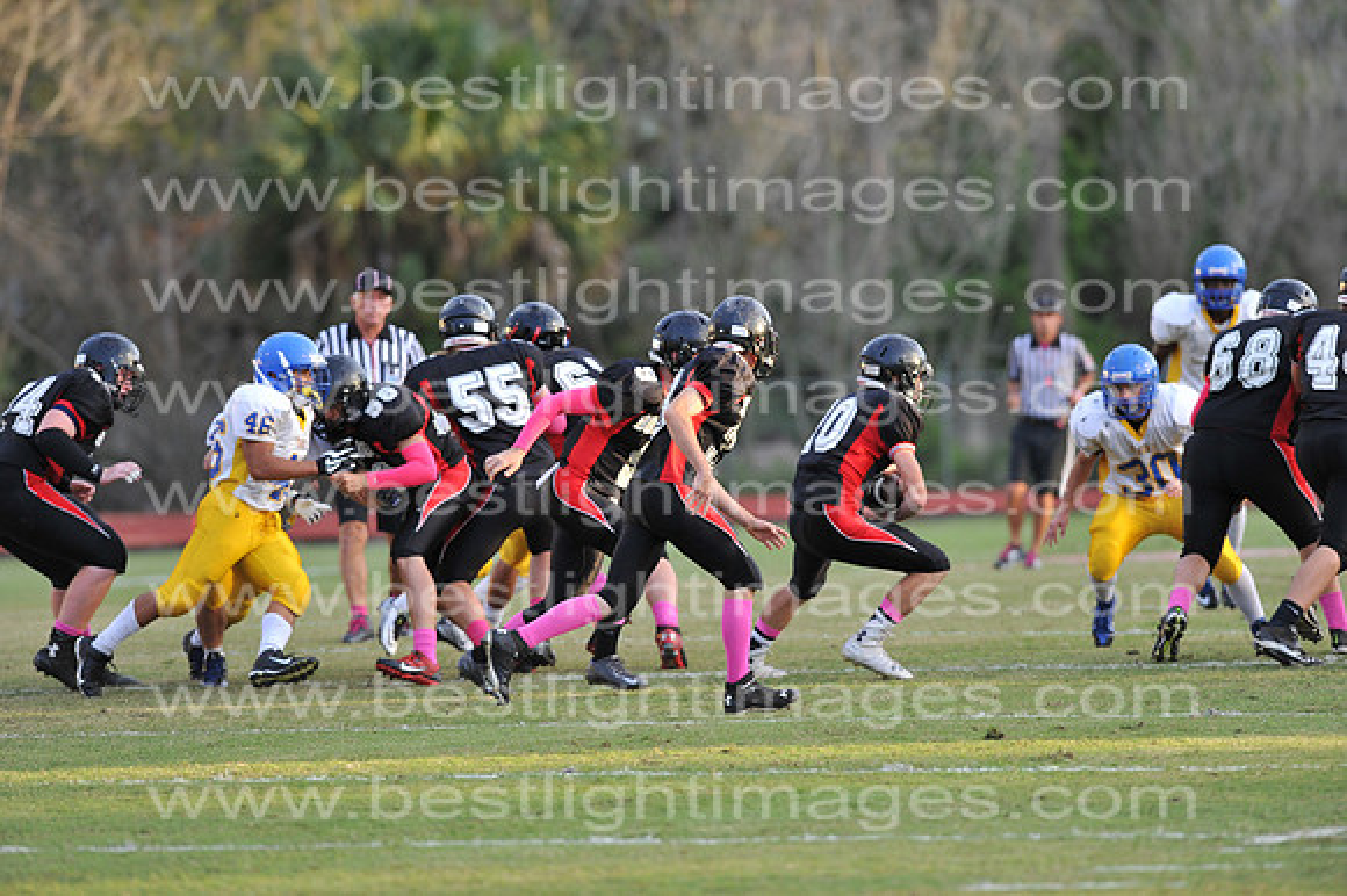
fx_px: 11218
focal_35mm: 300
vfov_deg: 4.6
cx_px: 674
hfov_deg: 6.9
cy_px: 448
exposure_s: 1/800
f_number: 4
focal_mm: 300
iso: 1000
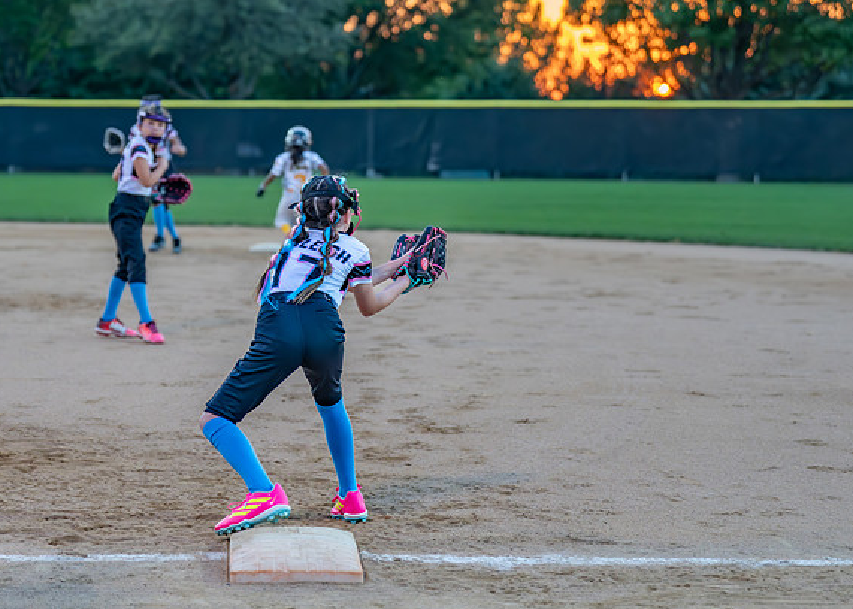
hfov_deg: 18.0
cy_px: 259
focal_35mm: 111
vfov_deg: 12.9
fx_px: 2689
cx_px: 295
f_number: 2.8
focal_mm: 79
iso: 2000
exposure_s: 1/1000
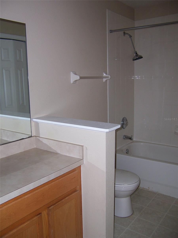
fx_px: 226
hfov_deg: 42.9
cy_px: 119
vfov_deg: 55.4
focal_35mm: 33
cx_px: 89
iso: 80
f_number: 2.8
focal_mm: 5.5
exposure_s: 1/60
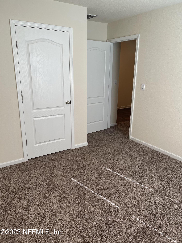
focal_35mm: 26
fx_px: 182
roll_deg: -0.3
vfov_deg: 67.3
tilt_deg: -16.4
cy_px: 122
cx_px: 91
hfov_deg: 53.1
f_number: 1.6
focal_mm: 5.1
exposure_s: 1/120
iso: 80
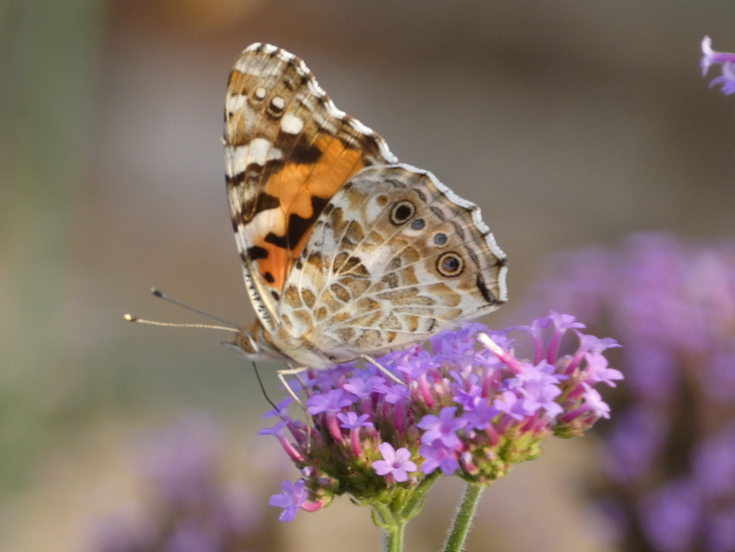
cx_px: 368
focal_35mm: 681
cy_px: 276
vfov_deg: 2.2
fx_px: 14462
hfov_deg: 2.9
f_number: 5.6
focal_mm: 121.9
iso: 400
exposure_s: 1/100
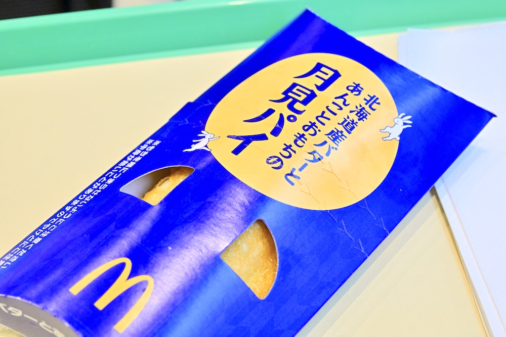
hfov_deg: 33.4
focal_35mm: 60
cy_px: 168
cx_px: 253
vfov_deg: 22.6
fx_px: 843
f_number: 11
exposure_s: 1/125
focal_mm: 60
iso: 4000
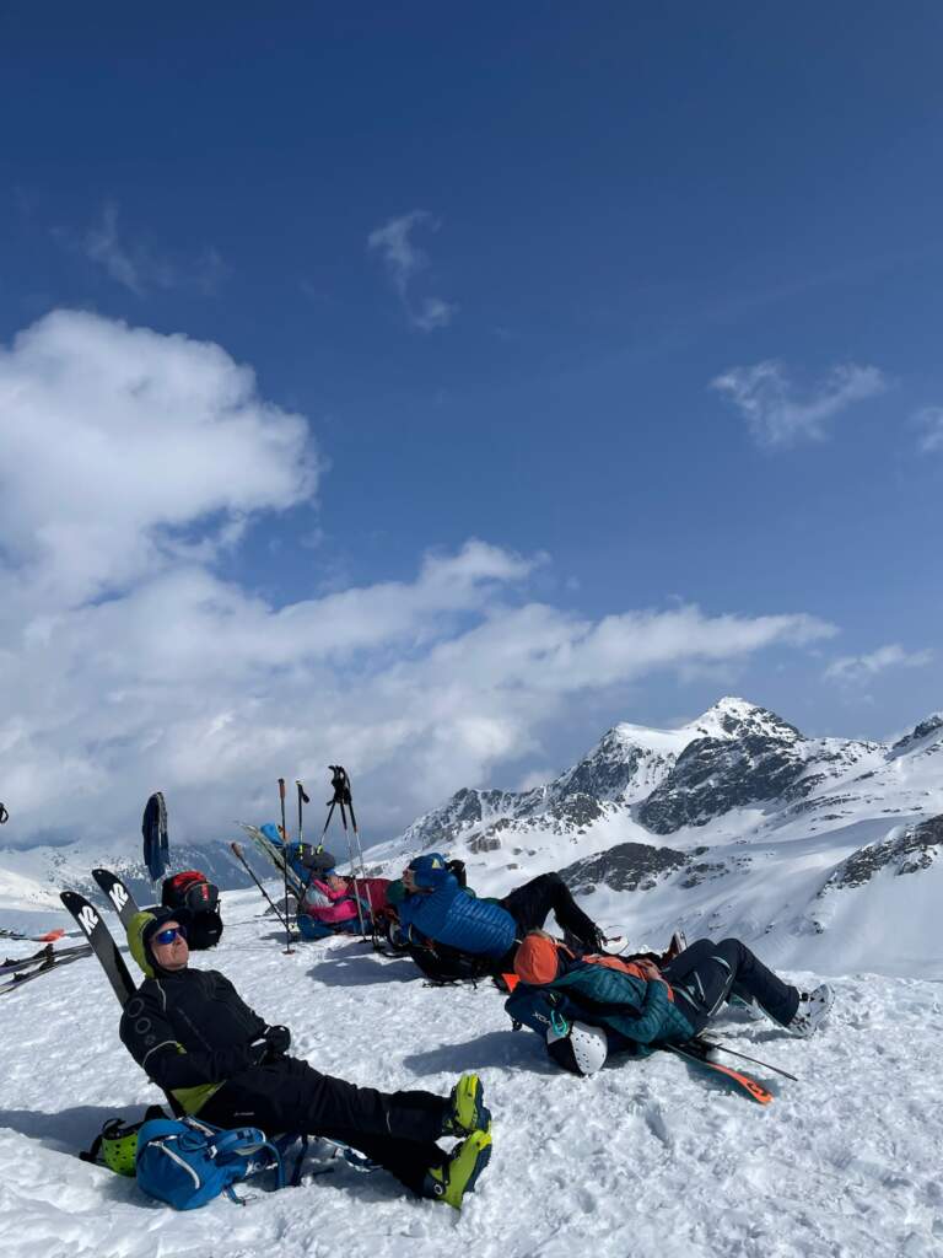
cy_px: 629
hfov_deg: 53.1
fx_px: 944
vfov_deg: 67.3
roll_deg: +4.0
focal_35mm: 26
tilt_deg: +8.4
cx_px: 472
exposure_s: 1/11905
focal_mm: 4.2
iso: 32
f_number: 1.6
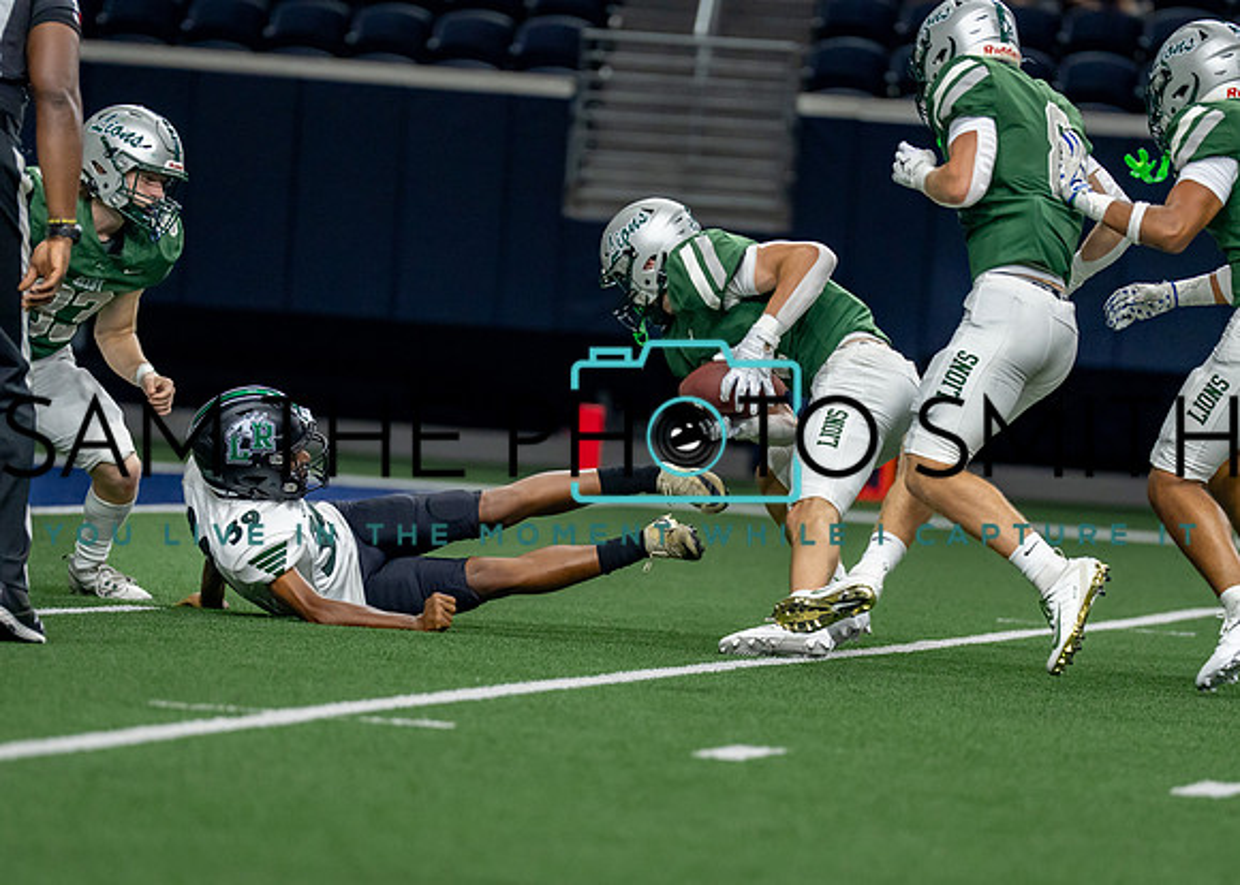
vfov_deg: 4.5
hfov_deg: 6.4
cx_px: 715
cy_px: 516
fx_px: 11173
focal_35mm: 317
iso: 1600
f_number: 2.8
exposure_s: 1/1000
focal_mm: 200
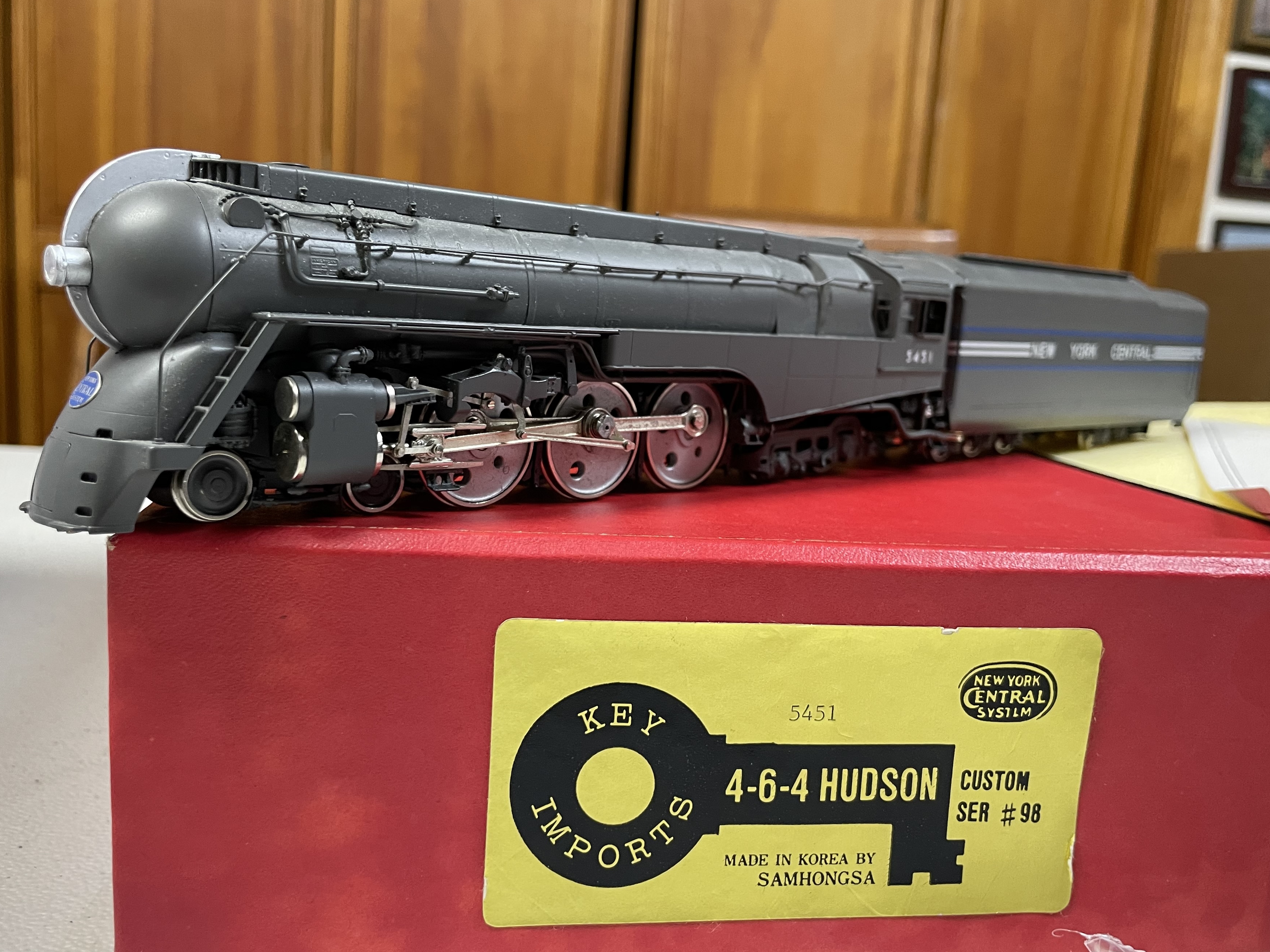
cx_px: 586
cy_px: 493
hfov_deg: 59.9
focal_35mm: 30
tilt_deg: -11.2
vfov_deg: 46.8
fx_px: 1101
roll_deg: -3.3
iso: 200
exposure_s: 1/60
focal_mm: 4.2
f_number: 1.6
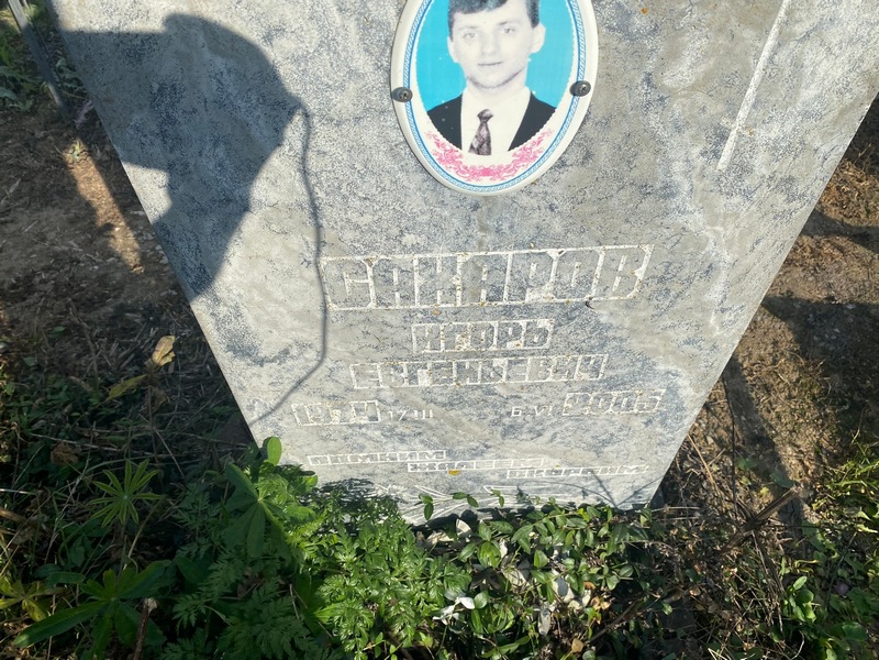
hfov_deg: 67.3
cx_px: 440
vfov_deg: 53.1
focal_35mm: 26
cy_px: 330
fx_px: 660
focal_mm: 4.25
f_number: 1.8
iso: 32
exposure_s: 1/4444
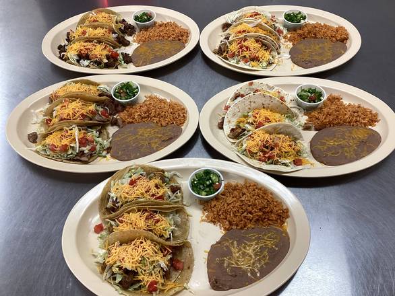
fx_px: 354
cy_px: 148
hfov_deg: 58.3
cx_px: 198
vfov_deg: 45.5
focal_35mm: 31
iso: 50
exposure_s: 1/60
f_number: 2.4
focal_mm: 3.3
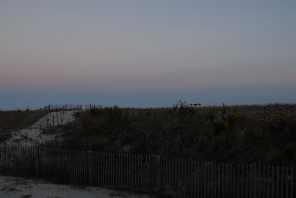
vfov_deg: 37.0
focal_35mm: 36
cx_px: 148
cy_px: 99
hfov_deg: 53.1
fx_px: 296
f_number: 5.6
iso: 800
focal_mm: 24
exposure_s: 1/125
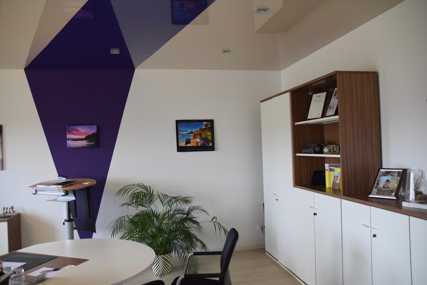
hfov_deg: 67.4
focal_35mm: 27
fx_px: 320
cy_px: 142
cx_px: 214
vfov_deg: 47.9
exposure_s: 1/500
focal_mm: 18
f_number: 3.5
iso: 2800
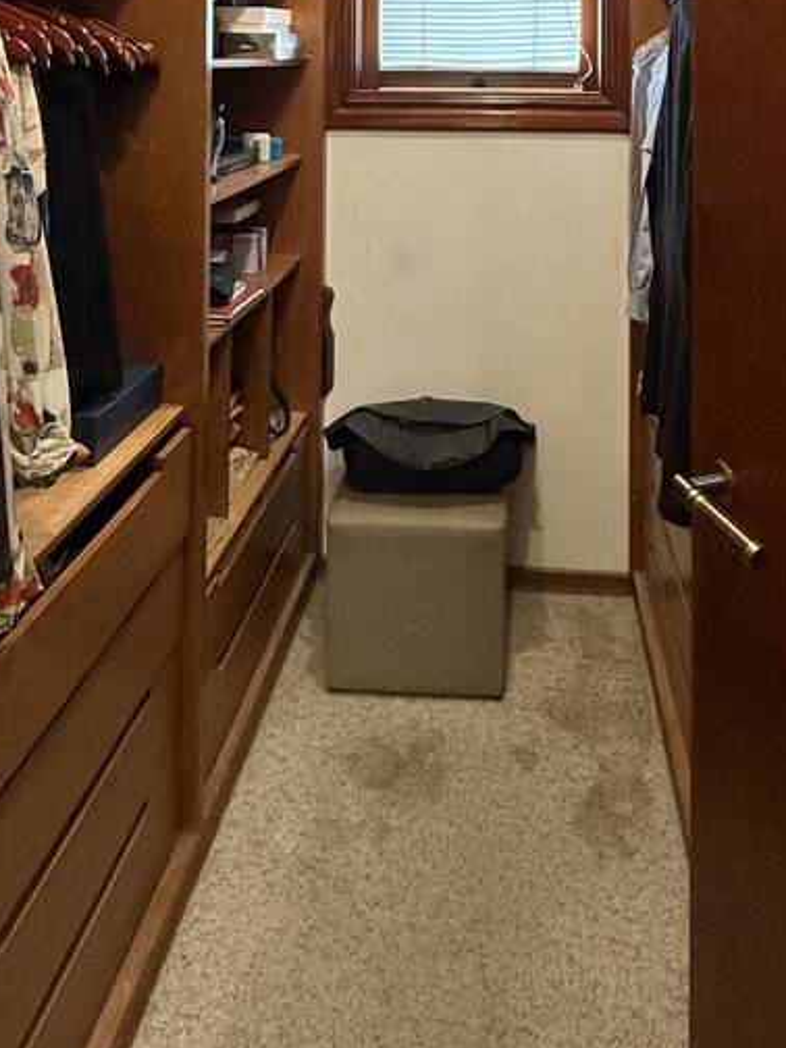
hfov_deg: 46.7
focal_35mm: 30
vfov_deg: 51.3
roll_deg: -1.0
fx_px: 908
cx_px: 443
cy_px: 62
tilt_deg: +1.1
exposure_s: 1/60
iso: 500
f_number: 2.2
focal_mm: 2.22
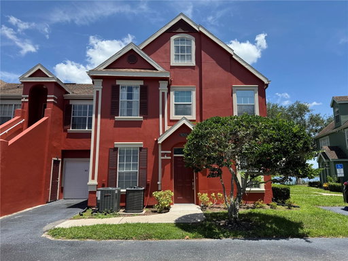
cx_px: 174
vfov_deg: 56.8
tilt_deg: +9.2
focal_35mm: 24
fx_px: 241
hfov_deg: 71.6
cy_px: 130
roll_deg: +0.0
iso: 80
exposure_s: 1/3096
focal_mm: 6.76
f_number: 1.78
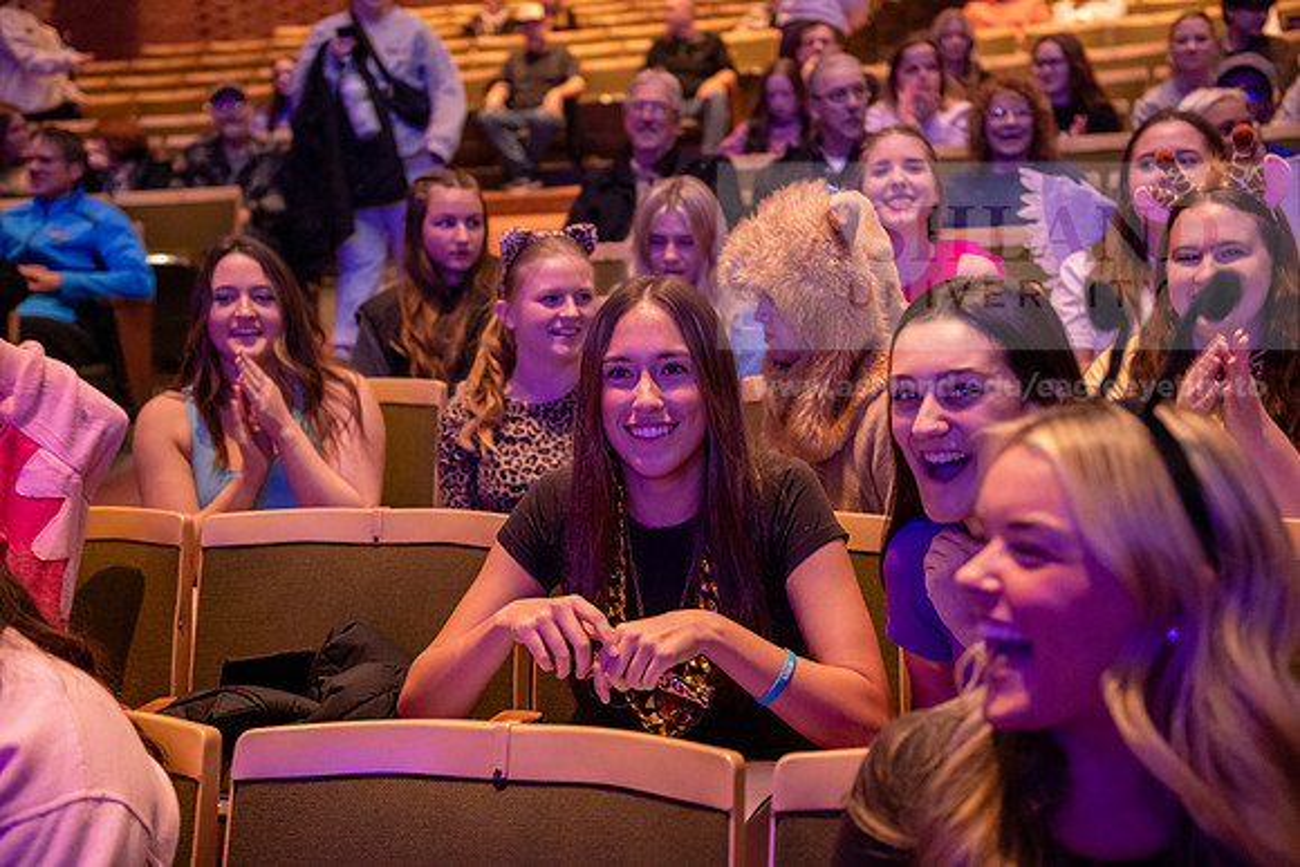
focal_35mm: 48
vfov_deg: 28.1
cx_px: 650
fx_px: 1734
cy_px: 434
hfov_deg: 41.1
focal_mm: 48
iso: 5000
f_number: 3.2
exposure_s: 1/125
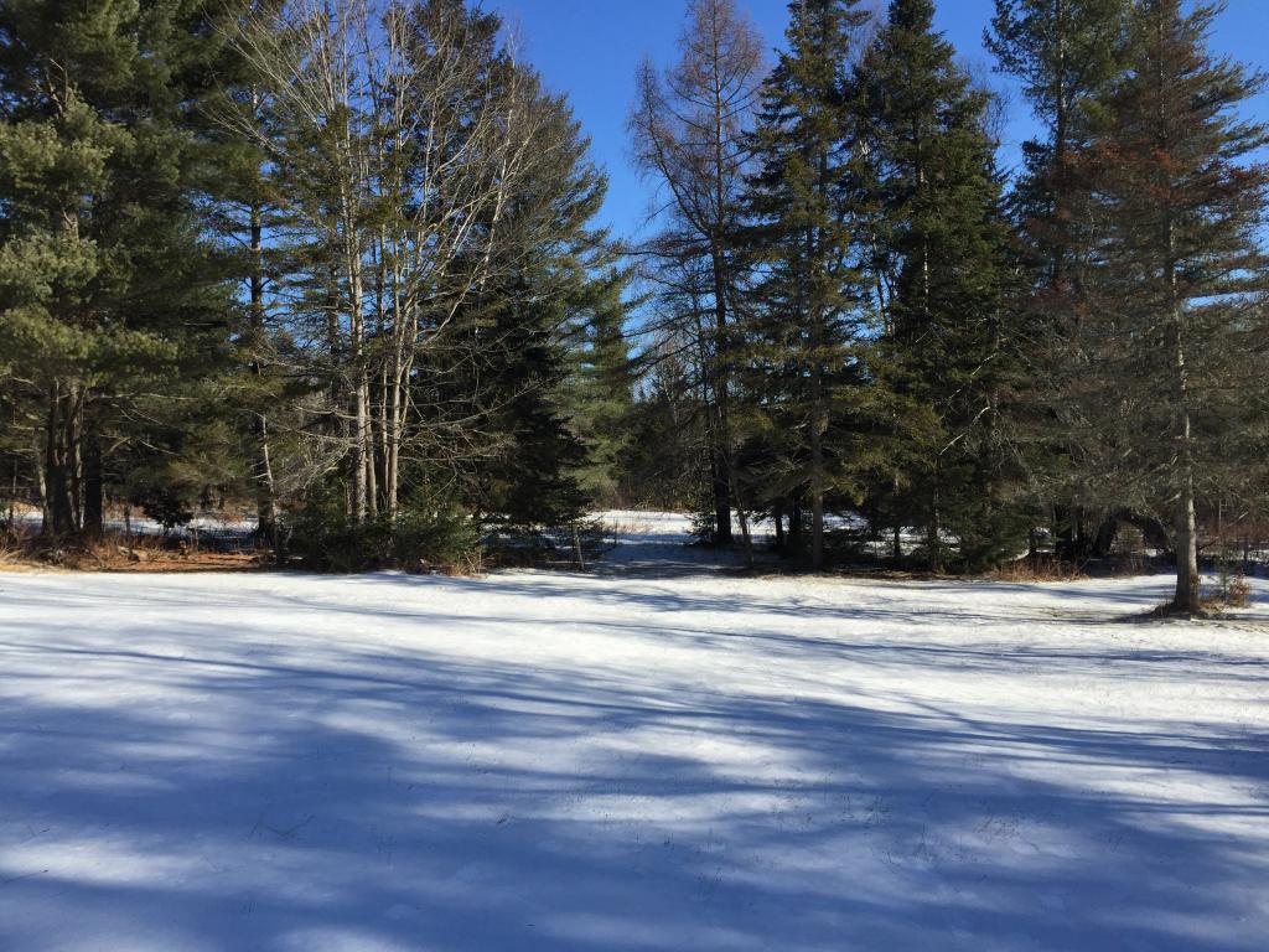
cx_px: 634
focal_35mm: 29
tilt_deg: -0.7
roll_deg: +2.3
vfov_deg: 48.2
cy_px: 476
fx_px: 1063
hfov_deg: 61.7
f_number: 2.2
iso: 32
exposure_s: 1/1883
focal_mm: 4.15
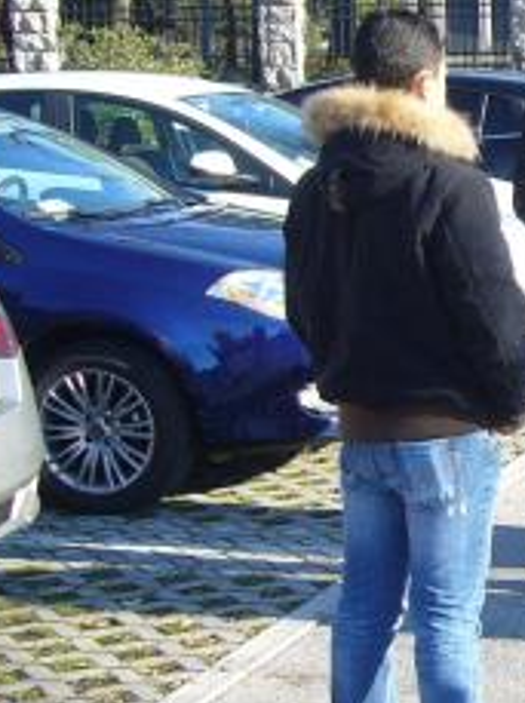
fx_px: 1987
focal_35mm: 98
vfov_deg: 20.1
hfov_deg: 13.9
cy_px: 341
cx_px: 841
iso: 64
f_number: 2.8
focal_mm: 5.8
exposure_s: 1/320
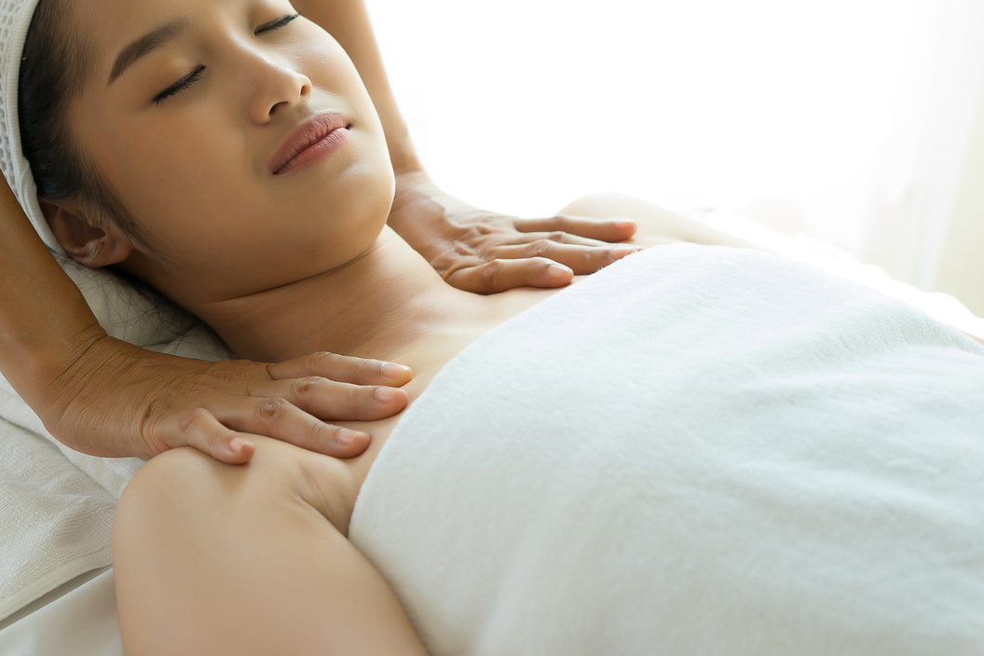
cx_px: 318
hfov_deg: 28.2
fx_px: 1941
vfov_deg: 19.2
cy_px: 244
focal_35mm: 71
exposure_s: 1/160
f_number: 3.5
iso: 400
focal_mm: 50
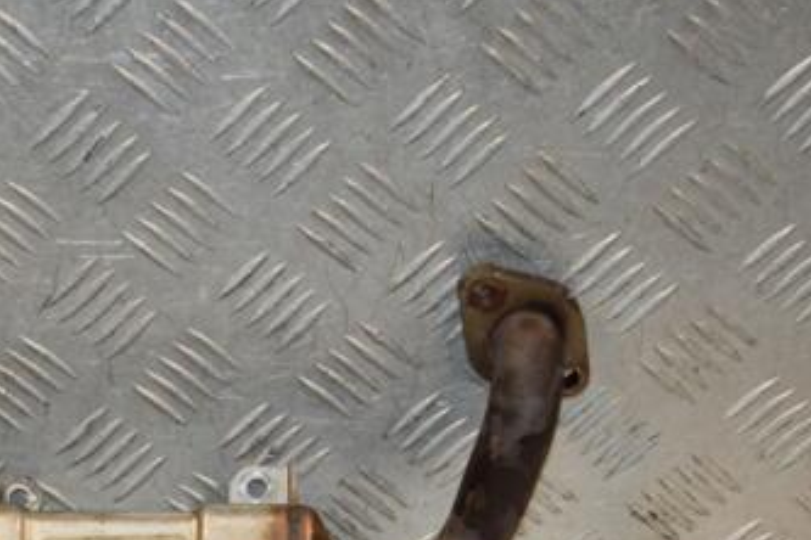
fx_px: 2433
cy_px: 474
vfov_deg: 12.6
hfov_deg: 18.7
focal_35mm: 108
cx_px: 144
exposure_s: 1/200
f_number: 6.3
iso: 800
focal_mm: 40
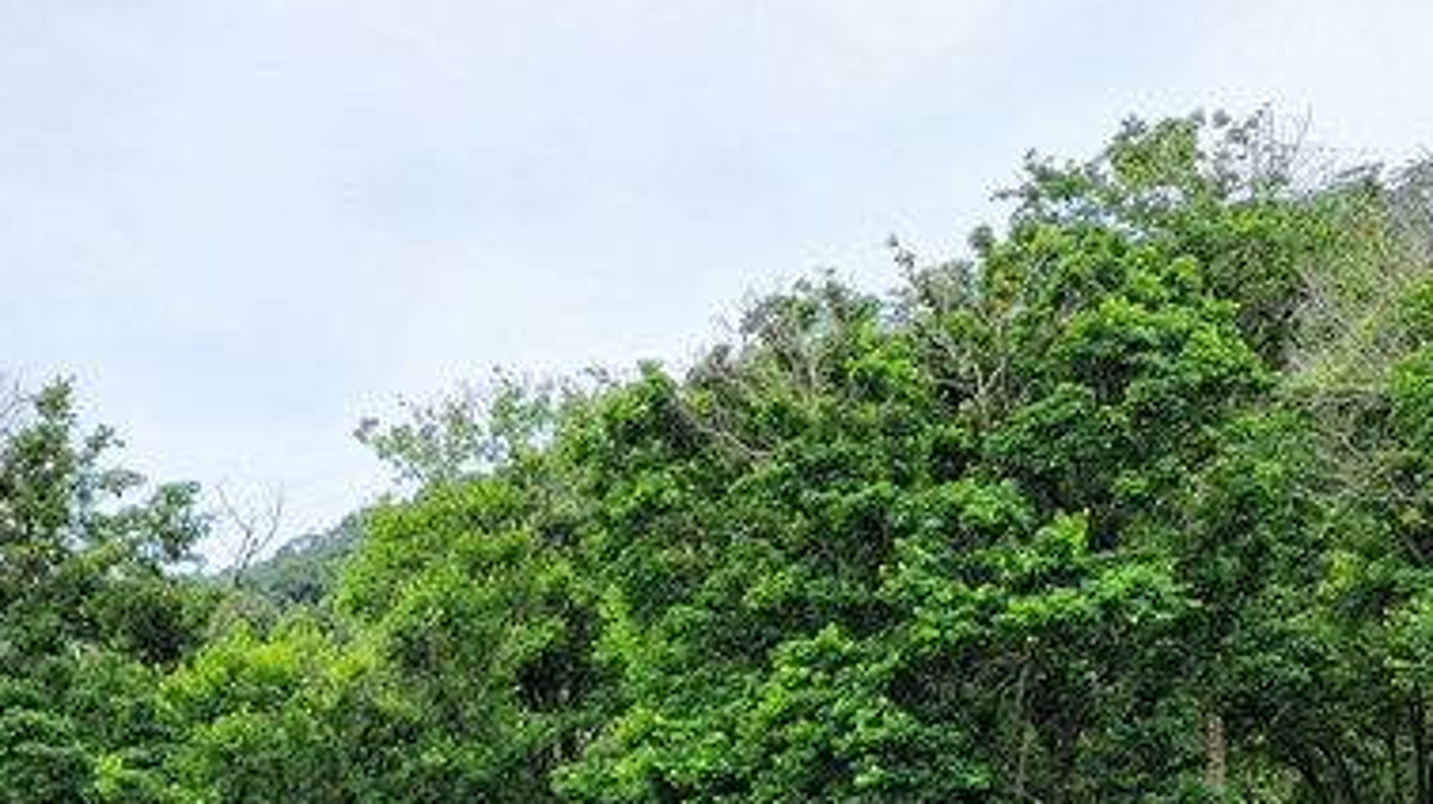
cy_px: 1297
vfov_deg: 14.7
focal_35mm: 75
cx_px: 239
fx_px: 2848
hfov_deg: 27.5
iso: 40
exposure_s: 1/1050
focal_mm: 5.4
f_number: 1.8
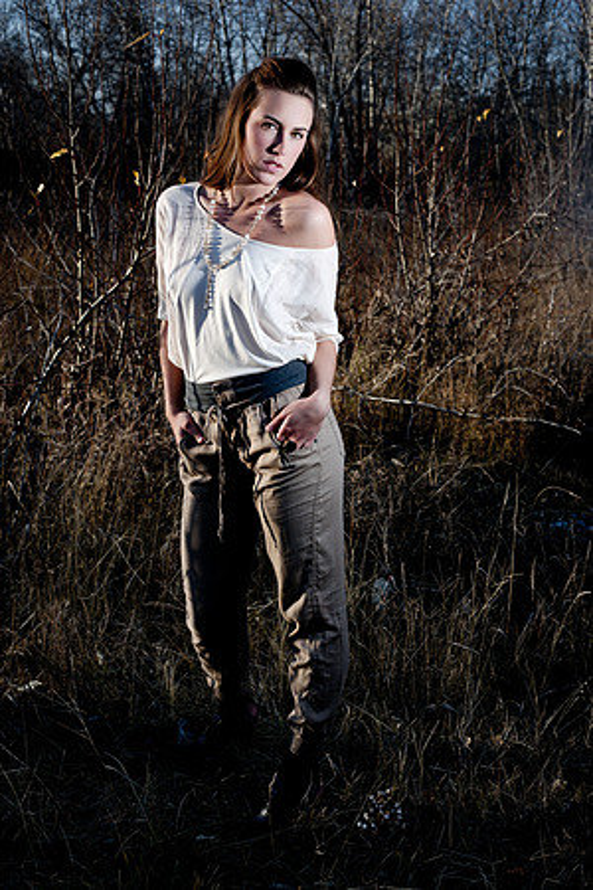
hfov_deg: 27.0
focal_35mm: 50
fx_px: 1235
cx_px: 296
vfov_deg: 39.6
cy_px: 445
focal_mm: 50
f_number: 7.1
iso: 200
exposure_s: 1/200
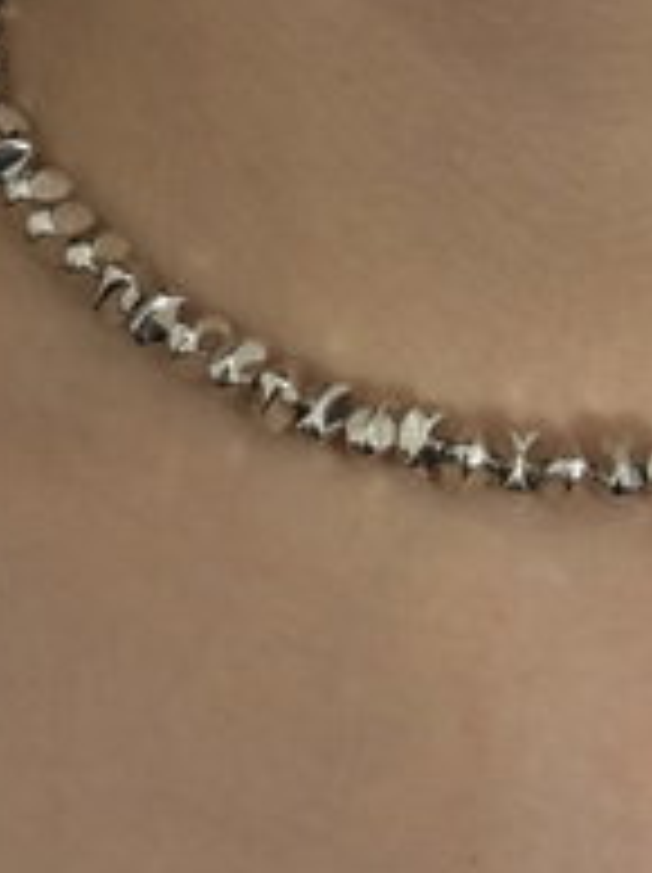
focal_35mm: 132
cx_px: 405
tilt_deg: -6.4
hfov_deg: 11.2
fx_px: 3322
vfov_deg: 14.9
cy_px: 286
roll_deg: -0.6
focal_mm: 6.76
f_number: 1.78
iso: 400
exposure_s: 1/33
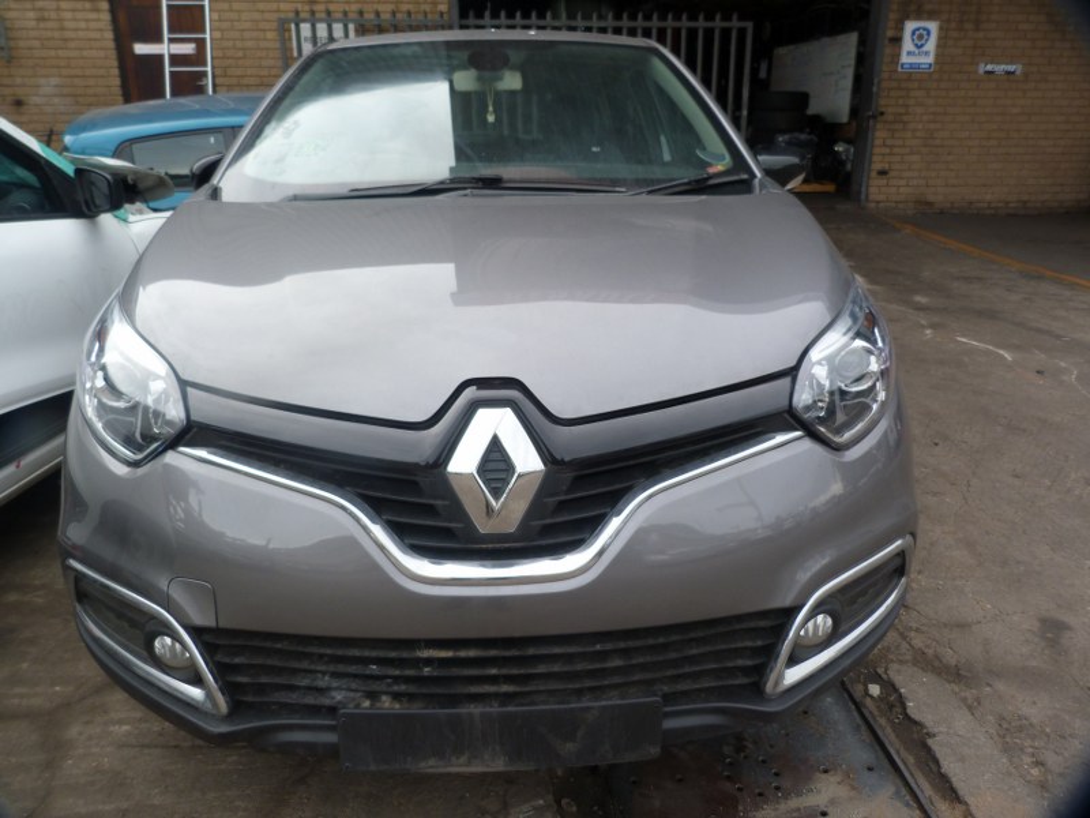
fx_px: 787
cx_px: 545
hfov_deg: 69.4
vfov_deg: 54.9
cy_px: 409
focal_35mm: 25
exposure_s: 1/80
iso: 80
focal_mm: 4.5
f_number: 2.8
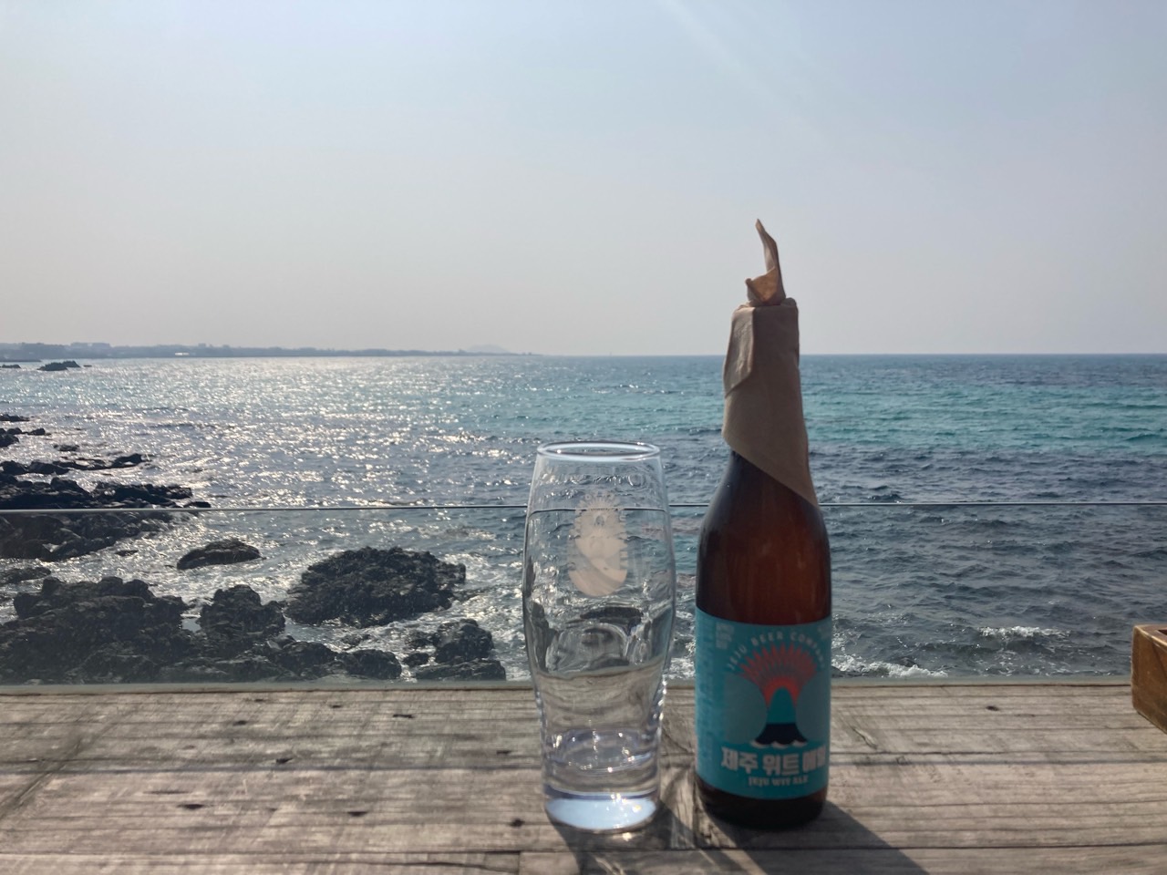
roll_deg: +0.4
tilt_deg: -4.0
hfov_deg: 63.4
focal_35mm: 28
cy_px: 438
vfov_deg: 49.7
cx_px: 584
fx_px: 944
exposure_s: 1/8000
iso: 20
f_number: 1.8
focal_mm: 3.99
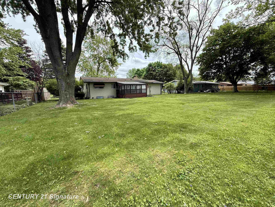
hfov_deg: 102.1
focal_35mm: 14
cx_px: 138
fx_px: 111
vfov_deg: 85.7
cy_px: 104
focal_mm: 2.22
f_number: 2.2
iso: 64
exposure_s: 1/751
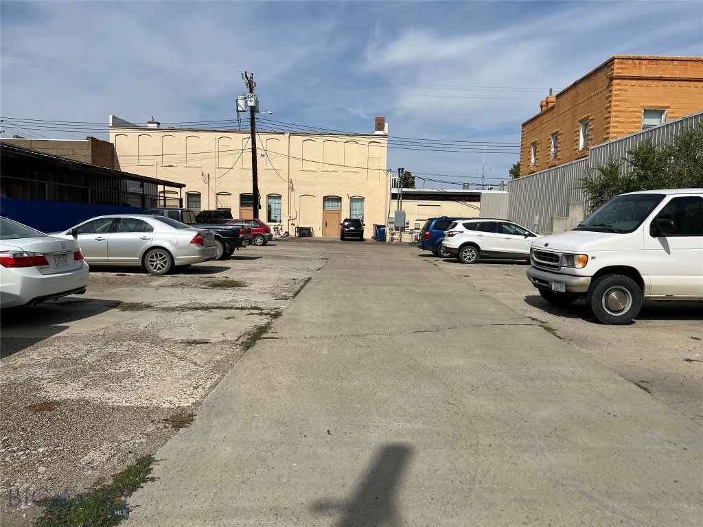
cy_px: 264
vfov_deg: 53.1
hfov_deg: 67.3
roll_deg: -1.8
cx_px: 352
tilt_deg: -5.5
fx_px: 528
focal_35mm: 26
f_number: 1.5
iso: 50
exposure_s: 1/10309
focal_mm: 5.7
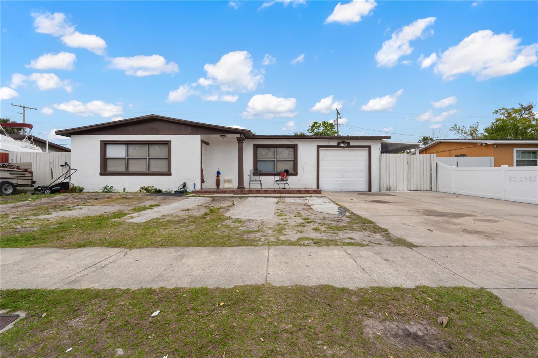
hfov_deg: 96.7
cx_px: 269
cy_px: 179
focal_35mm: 16
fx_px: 239
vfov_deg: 73.7
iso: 125
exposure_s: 1/100
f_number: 8
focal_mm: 16
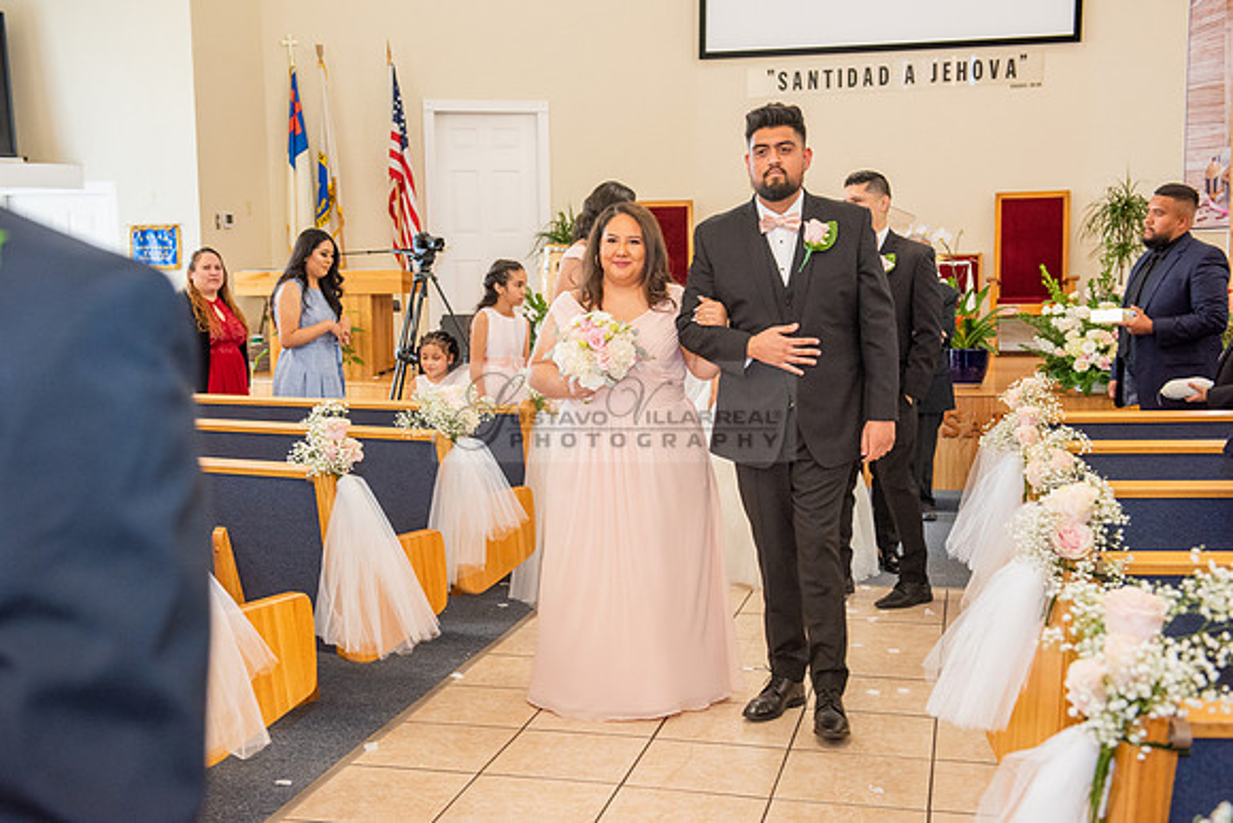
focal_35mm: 44
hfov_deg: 44.5
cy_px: 412
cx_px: 616
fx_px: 1507
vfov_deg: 30.5
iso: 1250
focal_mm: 44
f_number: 5
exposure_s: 1/100
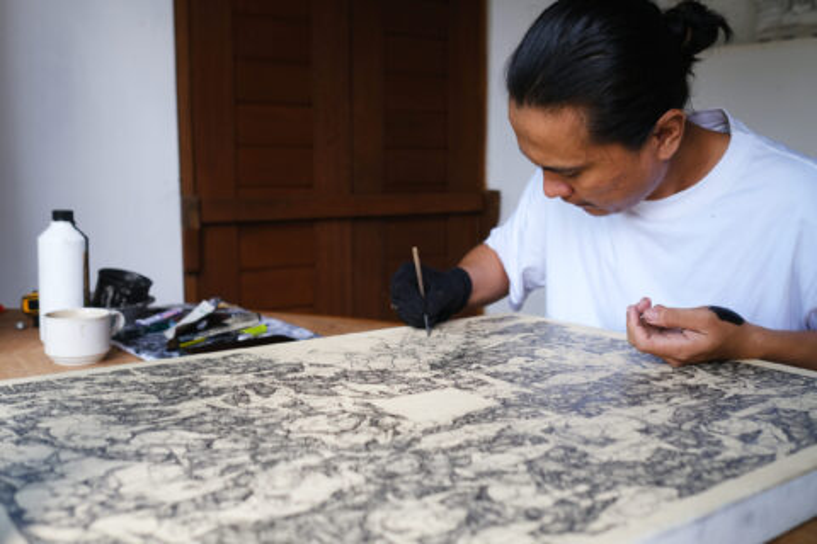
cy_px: 272
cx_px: 408
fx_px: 794
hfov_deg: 54.4
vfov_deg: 37.9
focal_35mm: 35
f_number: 2.8
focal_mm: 23
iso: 800
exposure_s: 1/640
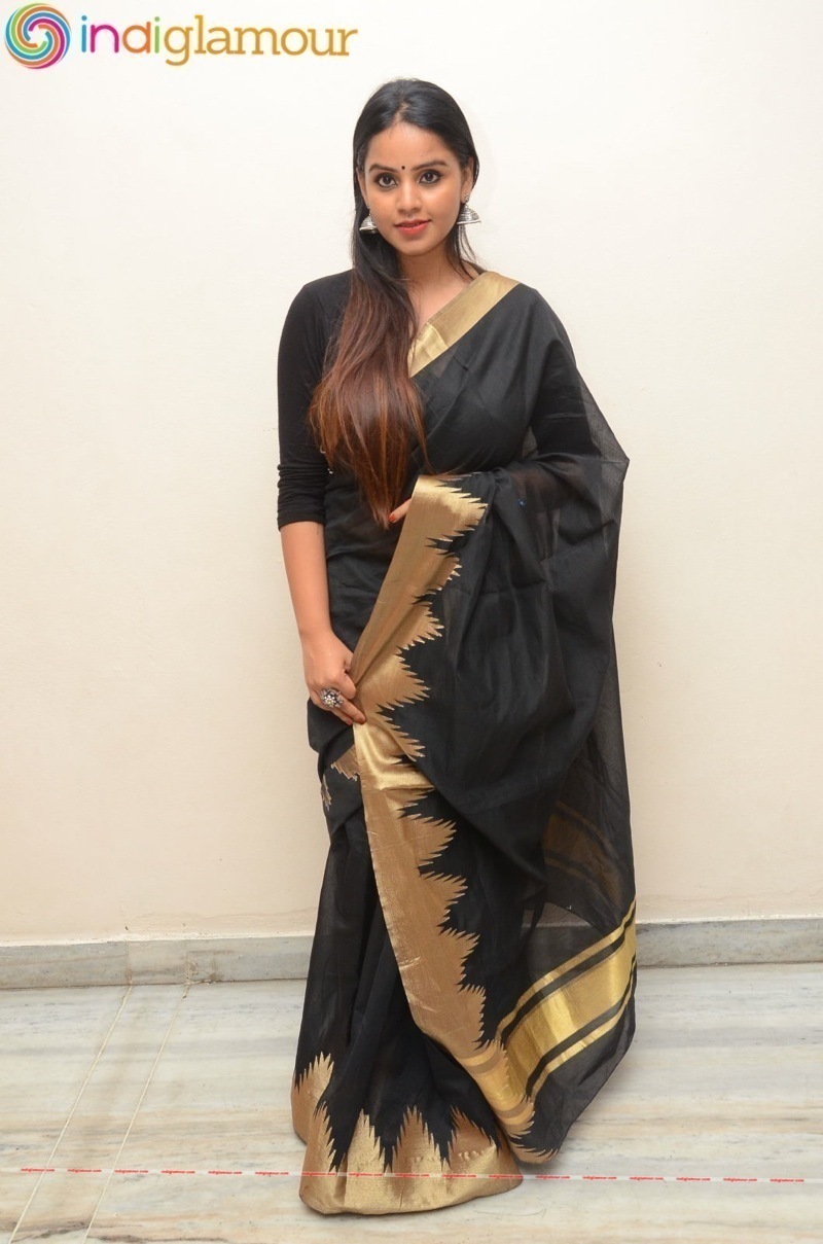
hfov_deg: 35.3
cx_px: 412
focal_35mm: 38
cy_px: 622
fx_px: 1293
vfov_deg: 51.4
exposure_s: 1/125
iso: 1250
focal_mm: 25
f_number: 6.3
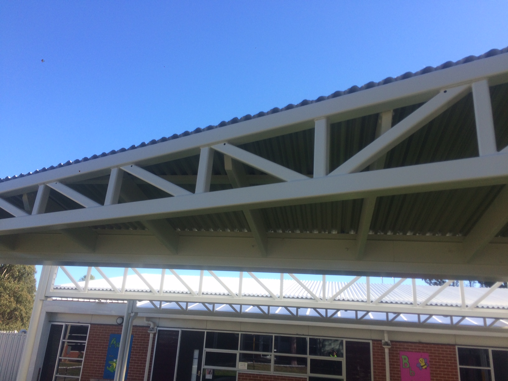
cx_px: 254
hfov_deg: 61.7
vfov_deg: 48.2
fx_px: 426
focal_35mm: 29
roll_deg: +3.8
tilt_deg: +18.4
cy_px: 190
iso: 32
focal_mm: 4.15
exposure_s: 1/789
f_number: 2.2
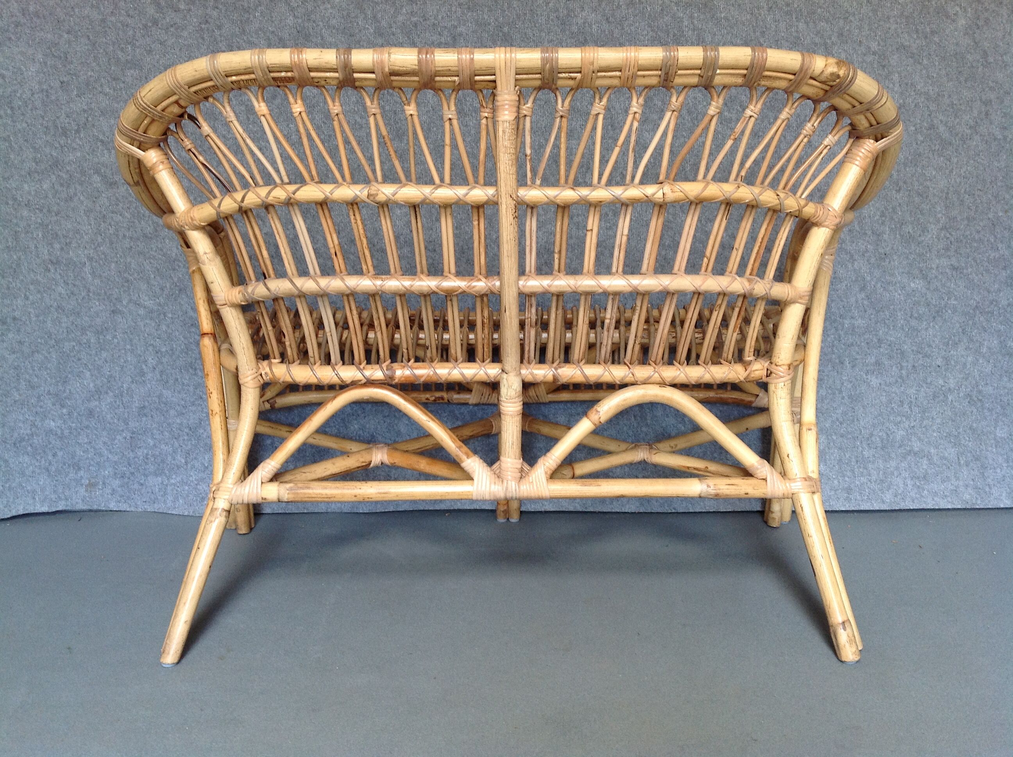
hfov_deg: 52.7
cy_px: 378
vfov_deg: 40.6
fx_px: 1023
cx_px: 506
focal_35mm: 35
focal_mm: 4.28
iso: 100
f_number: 2.4
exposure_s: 1/40
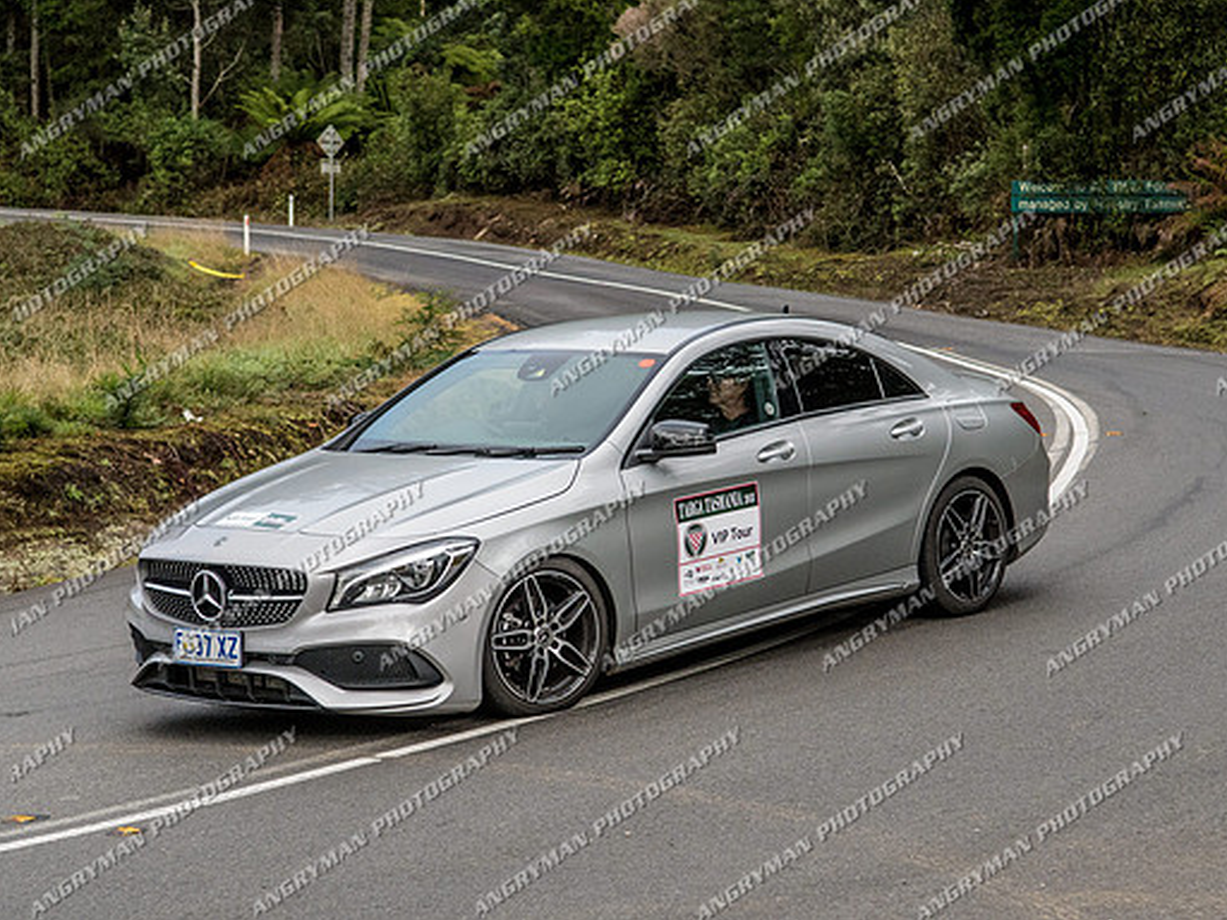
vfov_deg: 18.0
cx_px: 669
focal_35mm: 82
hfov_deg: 23.8
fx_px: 2907
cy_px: 512
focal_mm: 45
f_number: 4
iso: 800
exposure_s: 1/2500
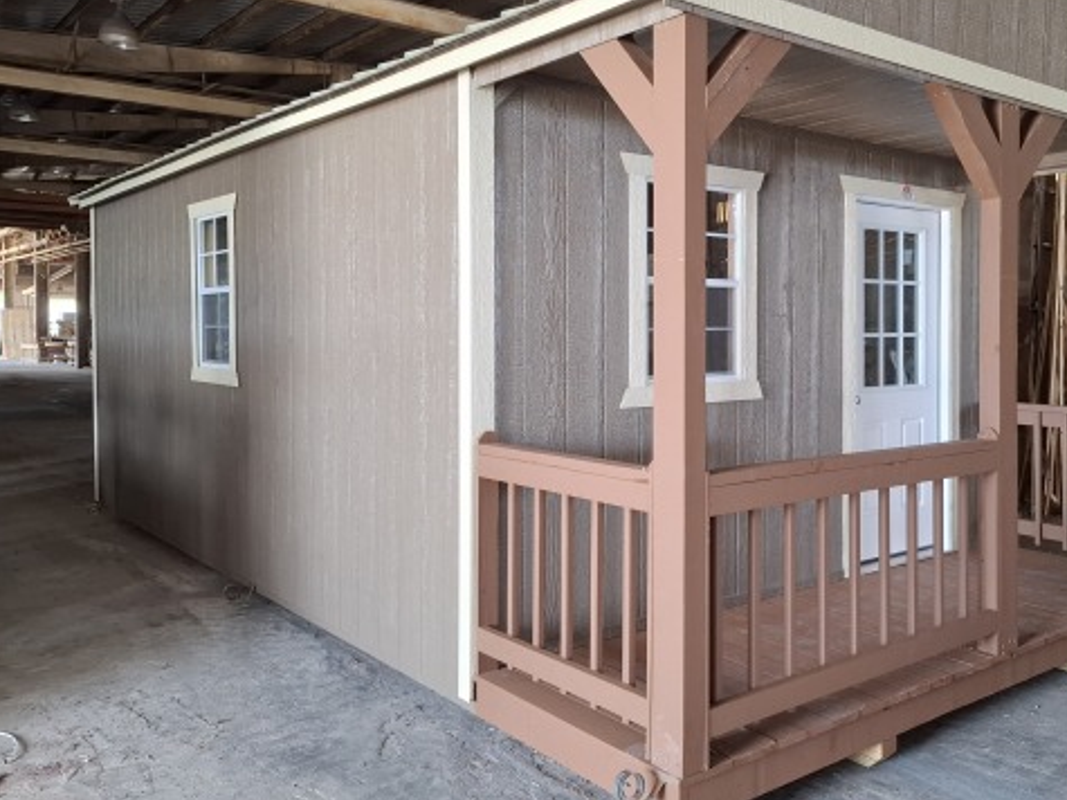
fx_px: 955
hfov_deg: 57.7
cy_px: 371
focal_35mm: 31
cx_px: 665
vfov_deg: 45.4
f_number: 1.8
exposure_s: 1/100
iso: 320
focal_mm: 5.54
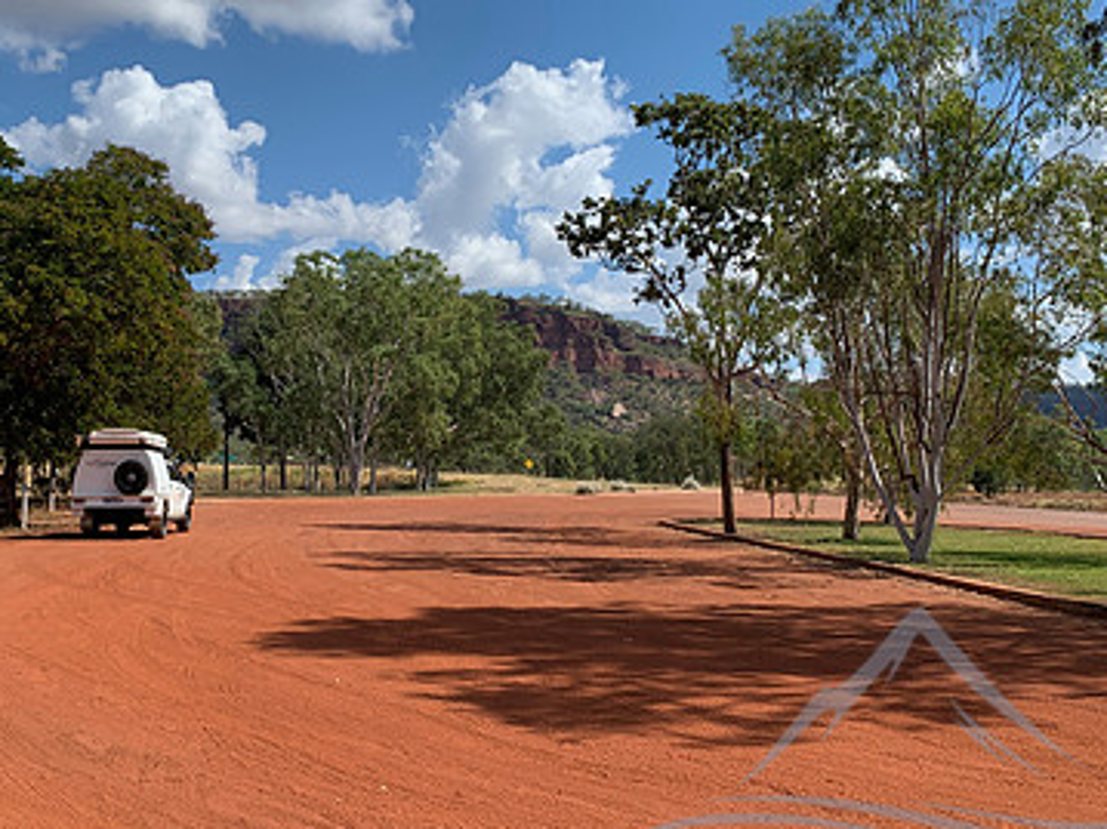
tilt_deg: +3.5
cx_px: 373
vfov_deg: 34.3
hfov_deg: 44.2
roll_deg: -1.1
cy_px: 350
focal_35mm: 42
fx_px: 1343
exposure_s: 1/2545
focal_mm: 4.25
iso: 25
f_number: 1.8
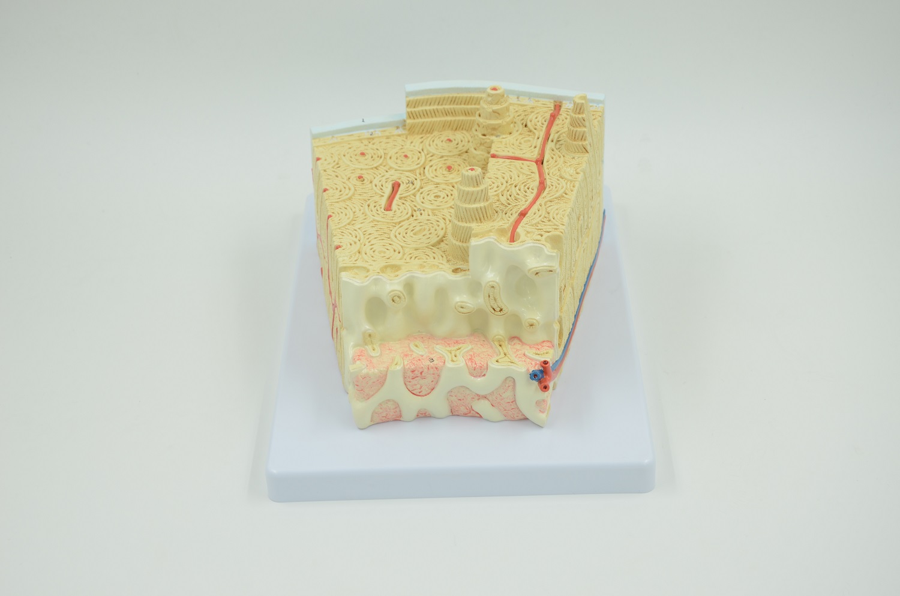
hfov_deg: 33.5
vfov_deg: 22.5
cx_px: 450
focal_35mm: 60
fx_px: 1497
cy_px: 298
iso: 160
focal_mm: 40
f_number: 8
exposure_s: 1/80
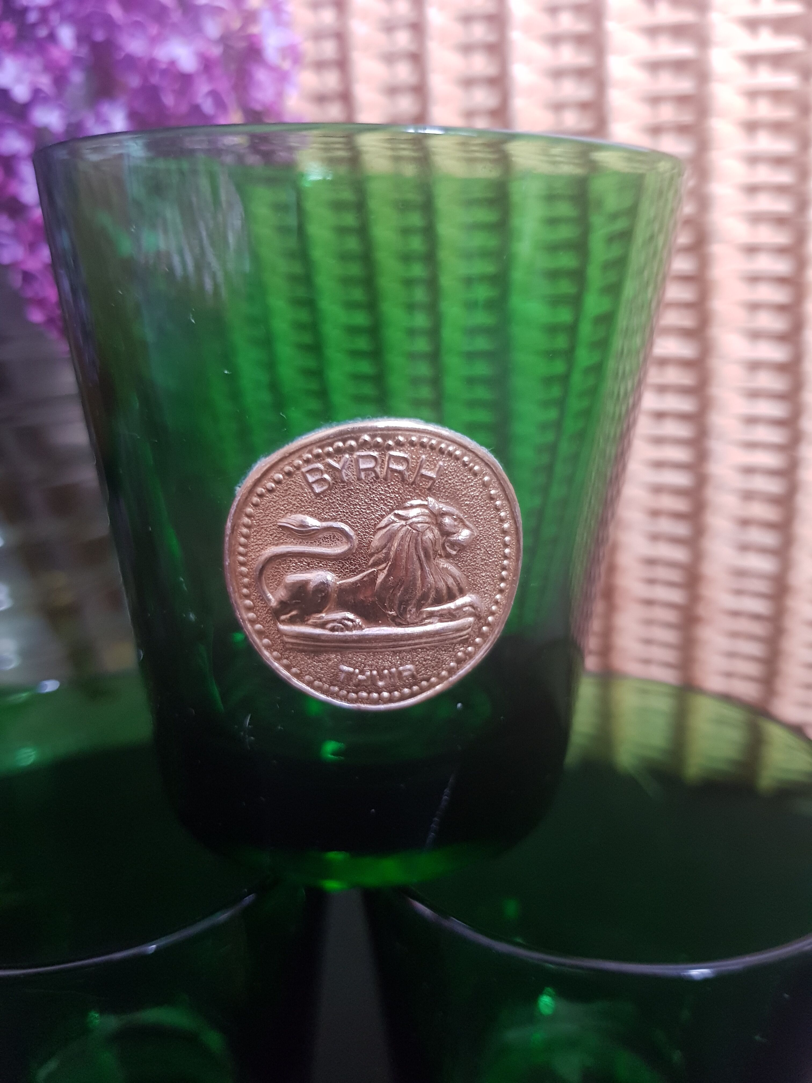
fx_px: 813
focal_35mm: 26
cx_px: 406
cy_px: 542
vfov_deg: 67.3
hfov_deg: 53.1
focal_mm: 4.2
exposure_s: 1/23
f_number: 1.7
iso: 200
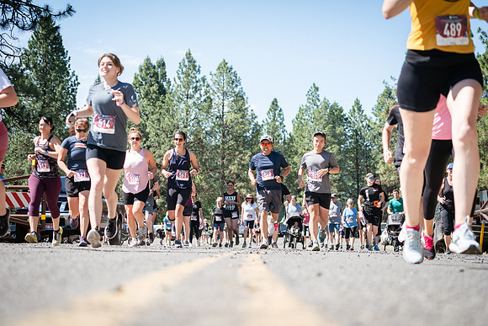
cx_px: 244
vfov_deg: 18.4
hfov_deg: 27.3
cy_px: 163
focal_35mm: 74
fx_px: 1003
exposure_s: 1/500
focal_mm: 74
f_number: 4
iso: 160
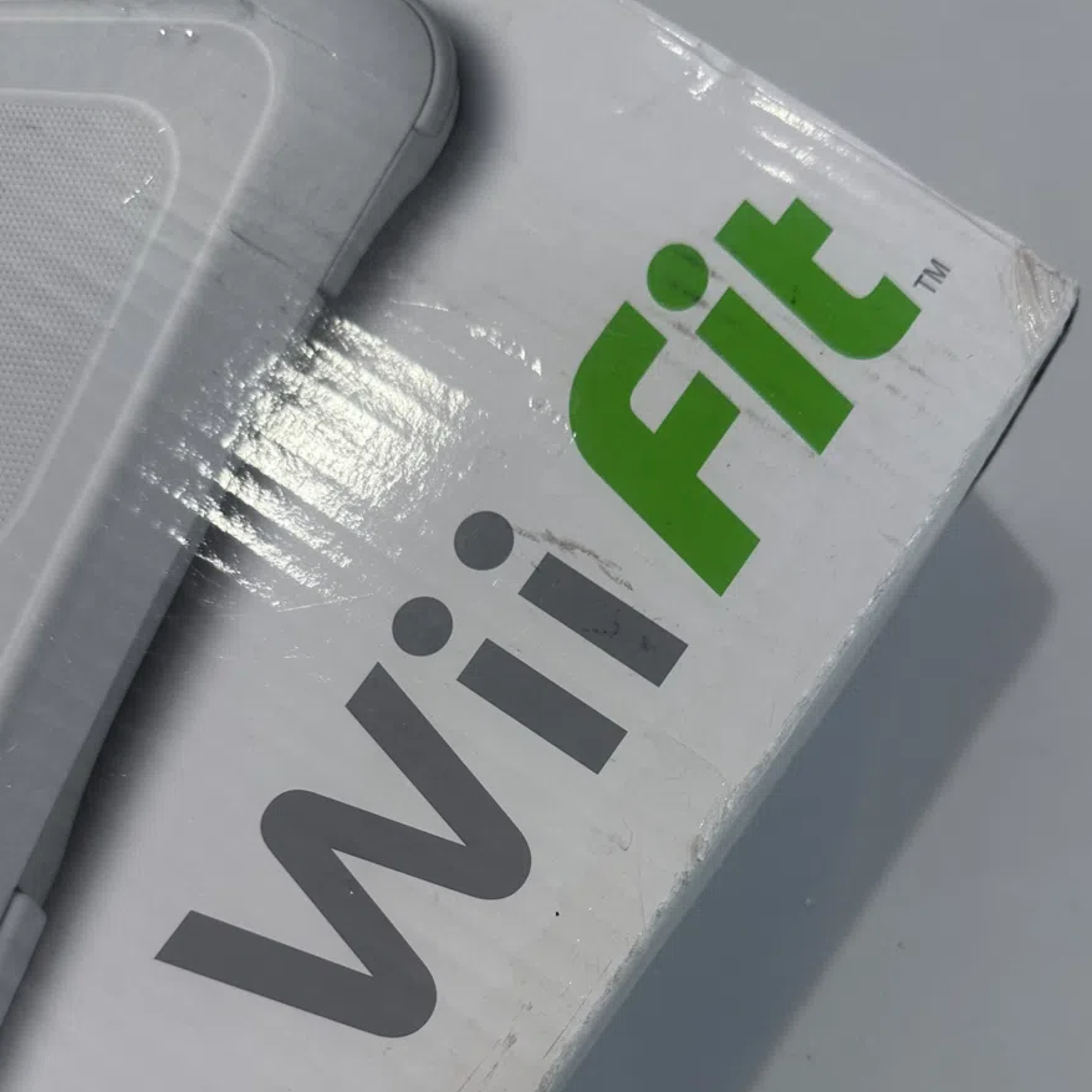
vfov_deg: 48.2
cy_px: 790
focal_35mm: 33
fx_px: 1178
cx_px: 562
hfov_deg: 49.7
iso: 125
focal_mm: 6.86
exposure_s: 1/50
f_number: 1.78
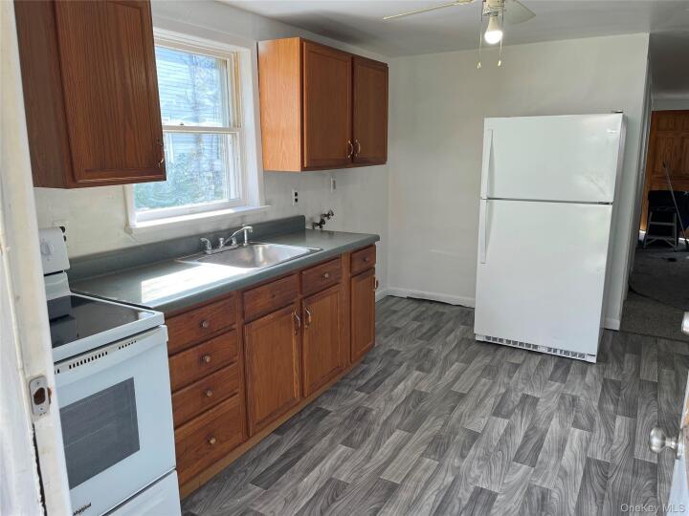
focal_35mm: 26
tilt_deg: -12.0
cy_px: 258
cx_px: 344
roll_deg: +0.5
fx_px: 518
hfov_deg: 67.3
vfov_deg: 53.1
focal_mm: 5.1
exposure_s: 1/170
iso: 50
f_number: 1.6
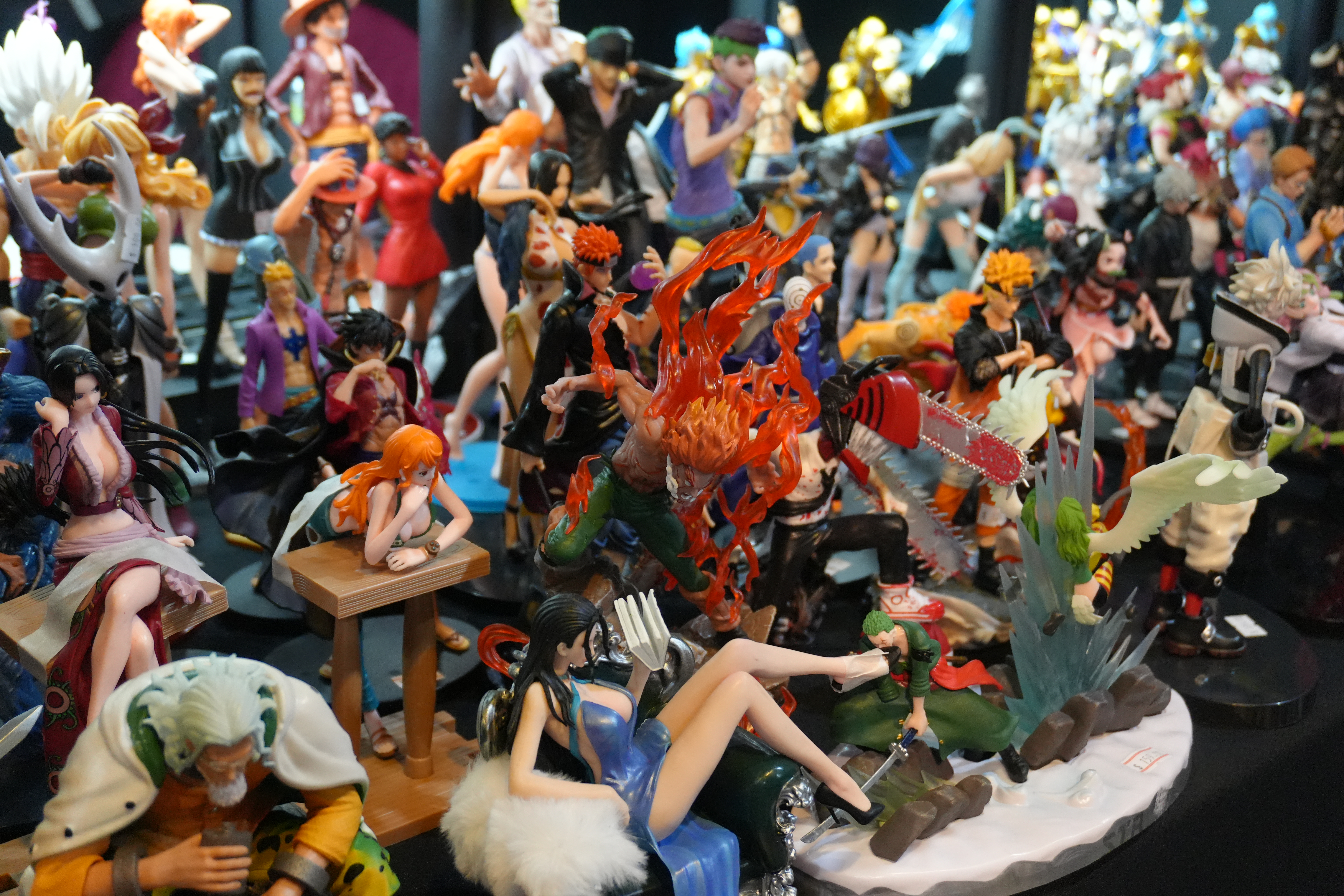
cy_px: 448
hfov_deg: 45.0
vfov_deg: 30.8
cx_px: 672
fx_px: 1624
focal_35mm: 44
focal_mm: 29
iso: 3200
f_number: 4.5
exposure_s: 1/160
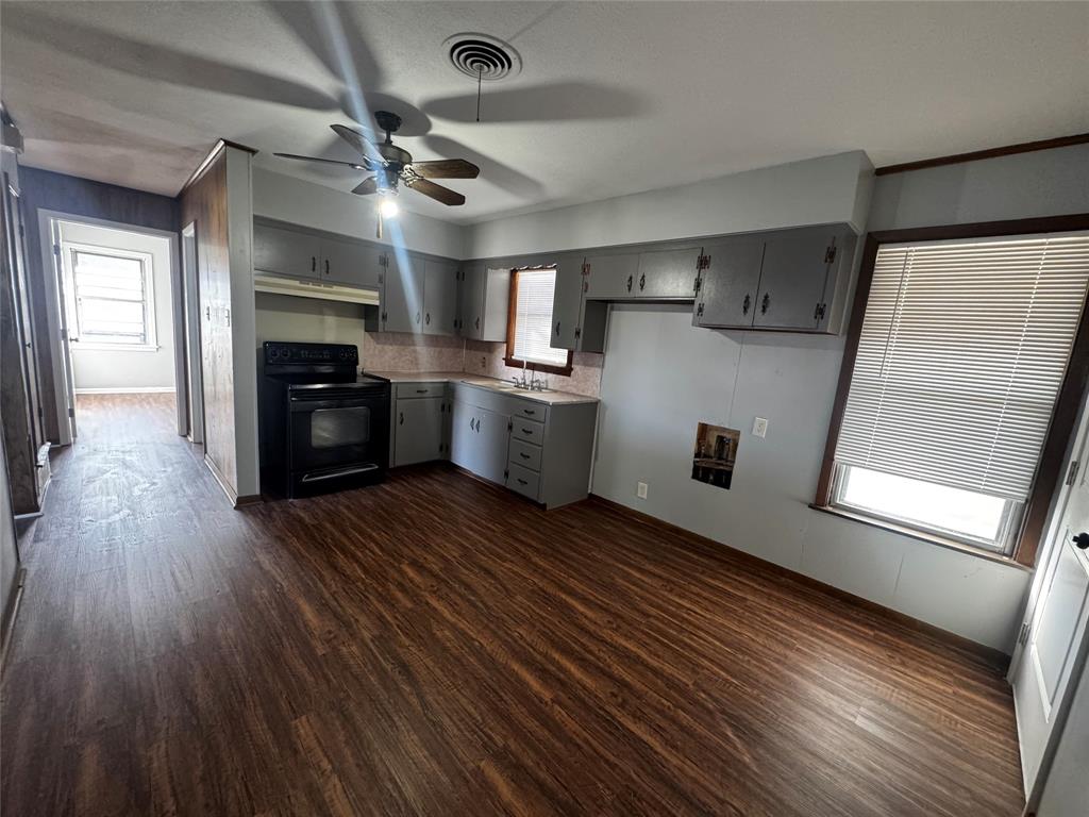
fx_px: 440
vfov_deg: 85.7
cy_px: 408
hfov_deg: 102.1
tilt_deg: -10.4
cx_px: 544
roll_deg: -5.0
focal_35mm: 14
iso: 500
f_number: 2.2
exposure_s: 1/60
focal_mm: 2.22
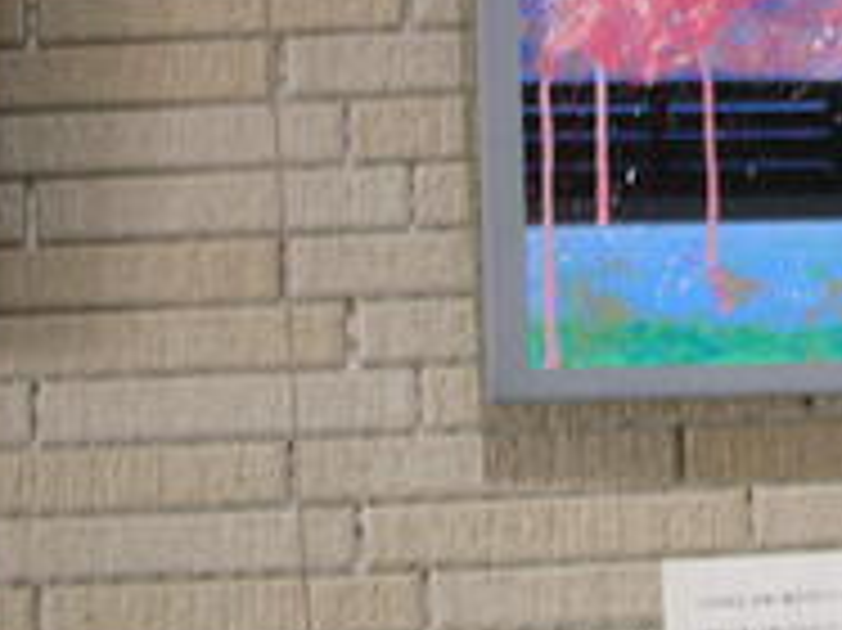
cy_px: 180
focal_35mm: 75
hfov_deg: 24.8
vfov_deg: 19.5
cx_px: 842
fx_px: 1823
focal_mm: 5.8
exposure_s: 1/6
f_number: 2.8
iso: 63
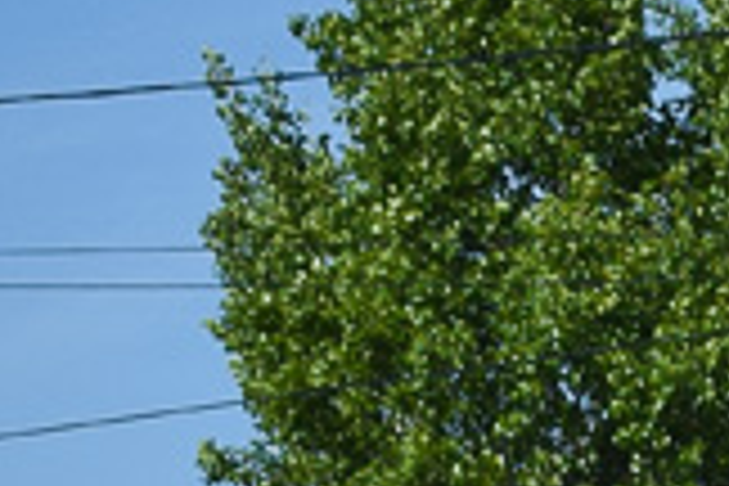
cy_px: 1224
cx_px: 1323
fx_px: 7654
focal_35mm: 378
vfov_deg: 3.6
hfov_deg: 5.4
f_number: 7.1
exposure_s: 1/1250
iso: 200
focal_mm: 34
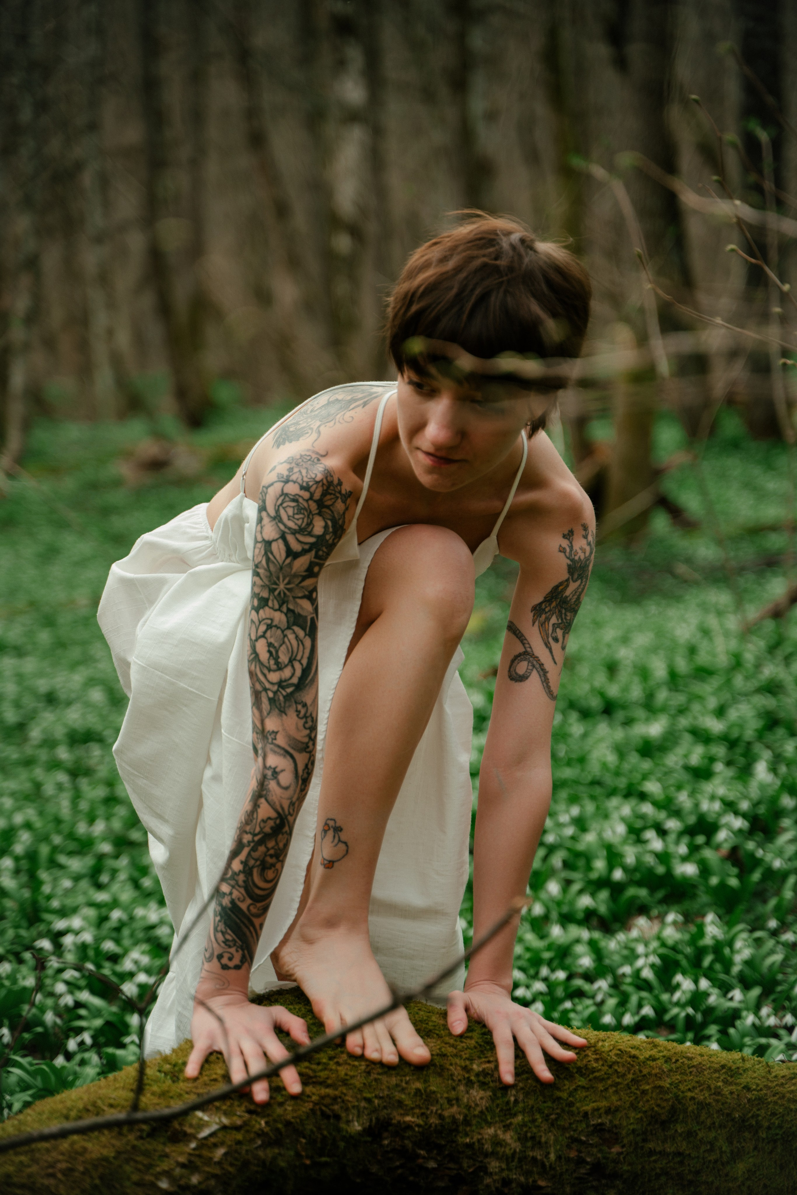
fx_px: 2490
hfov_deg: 18.2
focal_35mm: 75
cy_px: 598
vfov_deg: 27.0
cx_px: 398
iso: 80
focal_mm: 75
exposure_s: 1/320
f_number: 2.8
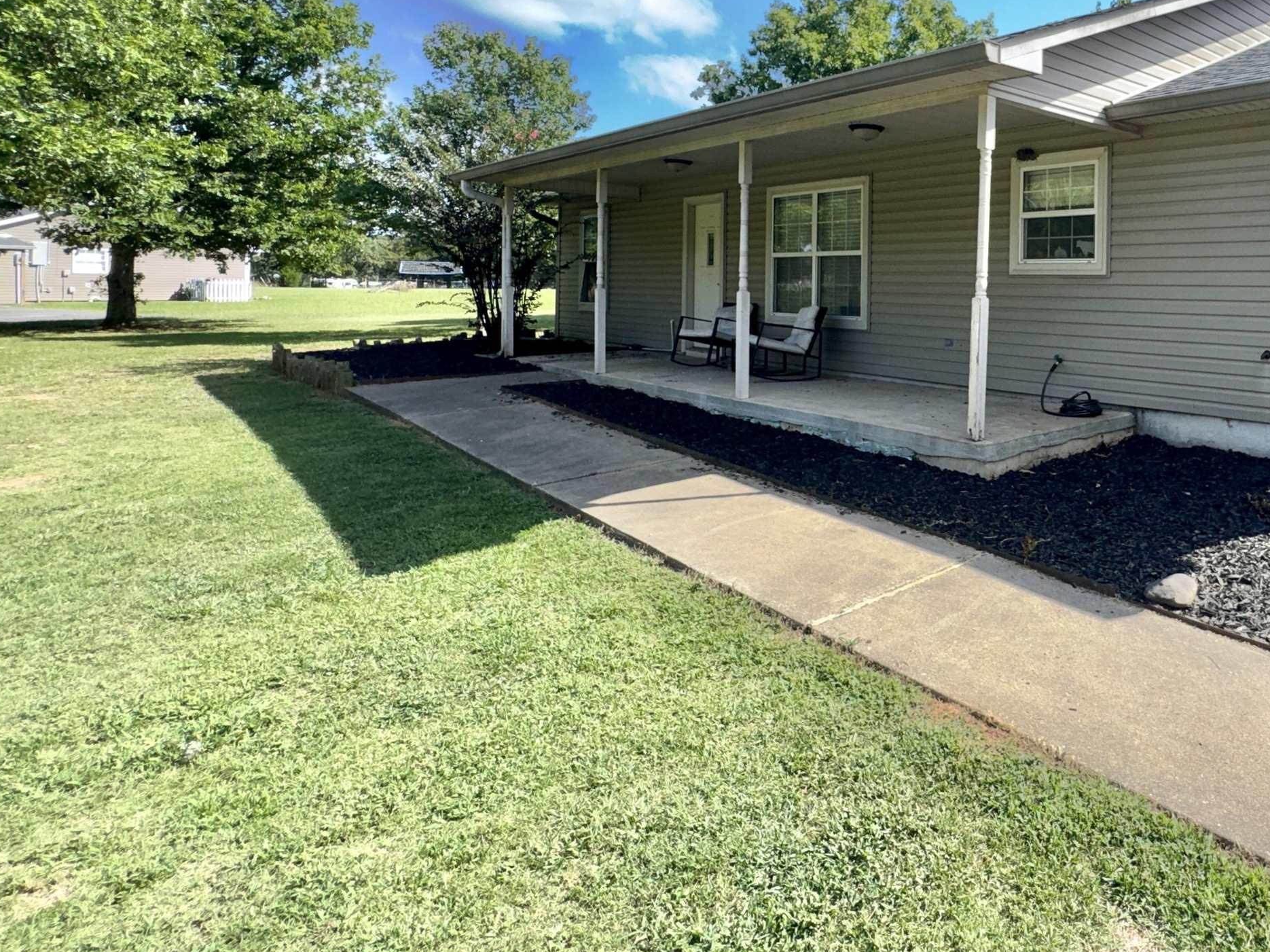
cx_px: 1036
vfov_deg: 57.0
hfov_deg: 66.4
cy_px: 286
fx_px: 844
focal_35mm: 23
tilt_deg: -0.8
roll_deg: -0.9
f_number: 2.2
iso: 40
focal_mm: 2.22
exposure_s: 1/505
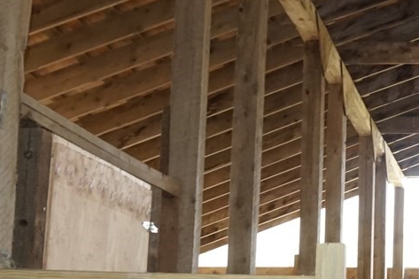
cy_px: 200
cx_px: 515
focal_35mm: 104
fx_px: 1210
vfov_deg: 13.1
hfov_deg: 18.5
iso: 1000
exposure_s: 1/60
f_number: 4
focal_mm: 16
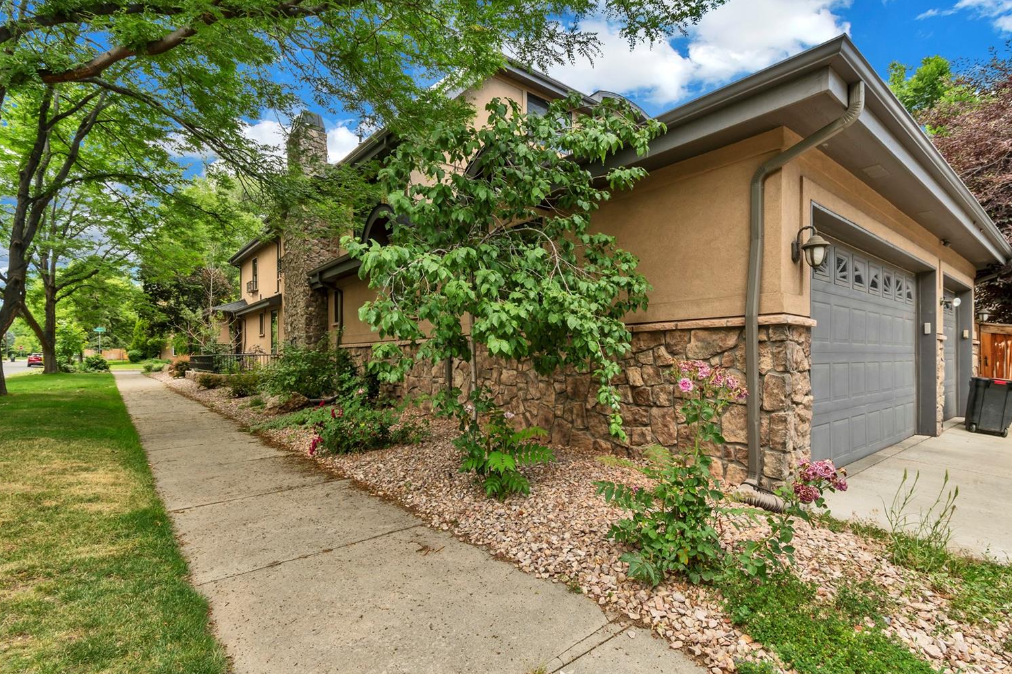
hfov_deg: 96.8
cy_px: 347
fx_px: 450
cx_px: 509
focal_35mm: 16
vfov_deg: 73.7
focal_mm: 10
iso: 100
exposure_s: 1/50
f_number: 10
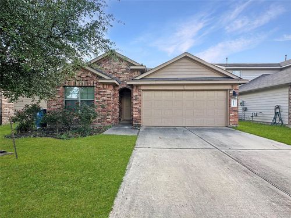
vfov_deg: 85.7
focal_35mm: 14
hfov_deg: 102.1
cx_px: 146
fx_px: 118
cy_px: 109
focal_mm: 2.22
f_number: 2.2
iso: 40
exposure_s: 1/332
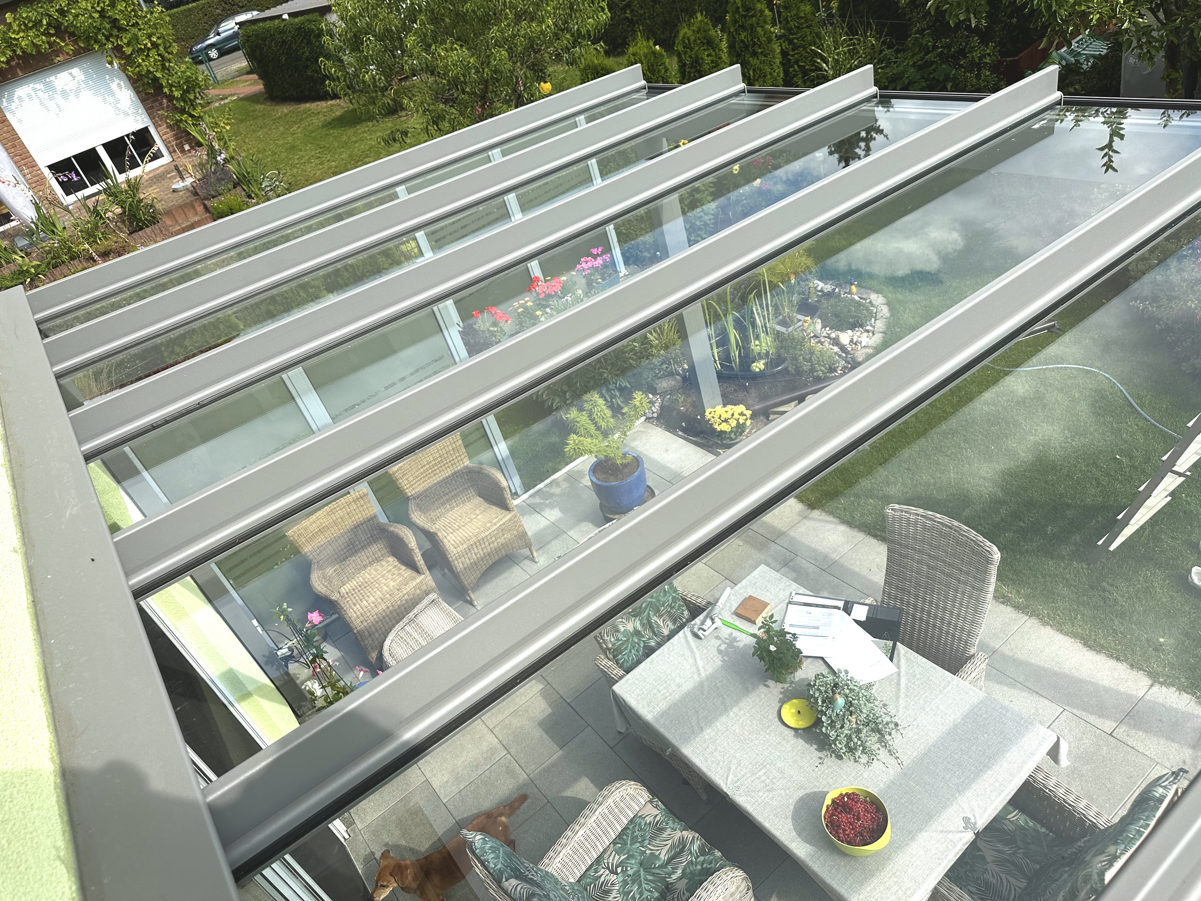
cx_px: 600
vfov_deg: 56.8
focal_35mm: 24
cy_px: 450
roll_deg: +18.9
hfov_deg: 71.6
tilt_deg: -35.4
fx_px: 833
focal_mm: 6.86
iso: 80
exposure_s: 1/3861
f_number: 1.78
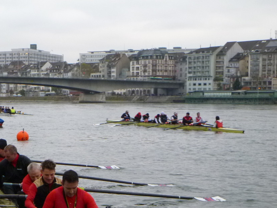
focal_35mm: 85
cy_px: 198
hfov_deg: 22.3
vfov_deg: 17.1
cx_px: 13
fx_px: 680
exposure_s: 1/125
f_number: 3.8
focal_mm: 7.9
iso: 400
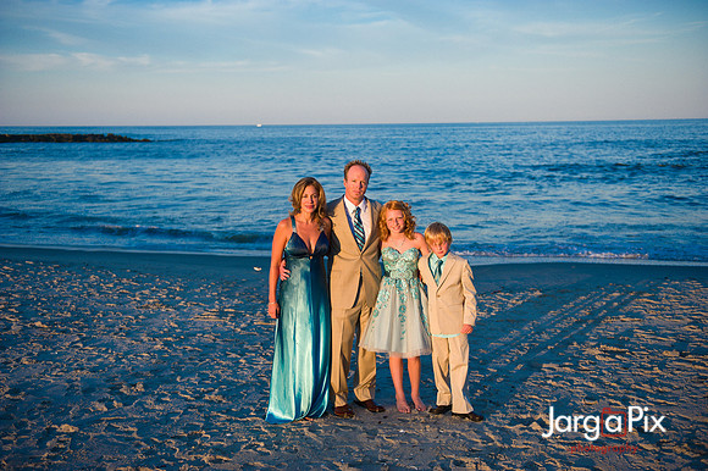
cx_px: 354
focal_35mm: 44
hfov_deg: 44.5
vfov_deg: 30.5
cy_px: 236
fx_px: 865
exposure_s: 1/1250
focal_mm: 44
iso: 200
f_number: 3.2
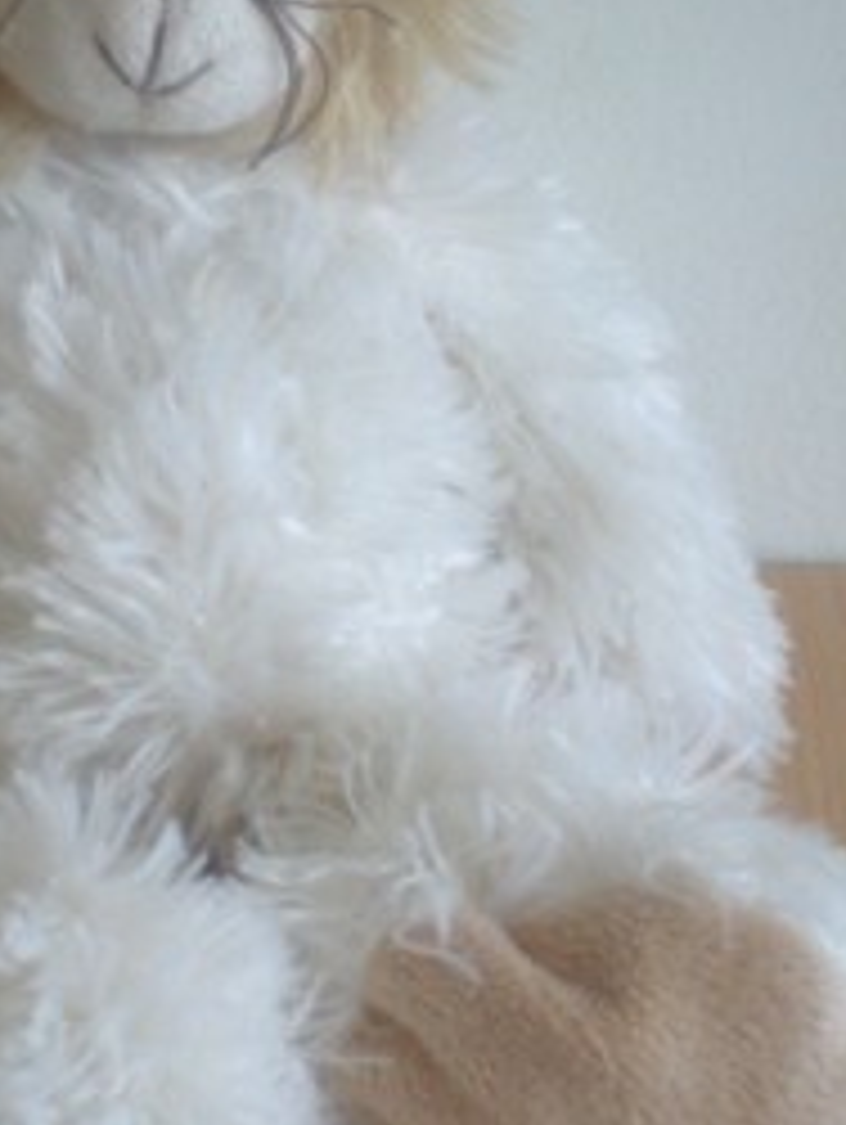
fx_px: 2570
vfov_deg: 24.7
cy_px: 536
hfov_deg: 18.6
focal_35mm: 79
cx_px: 220
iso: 180
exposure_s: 1/62.1
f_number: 3.1
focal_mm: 6.3
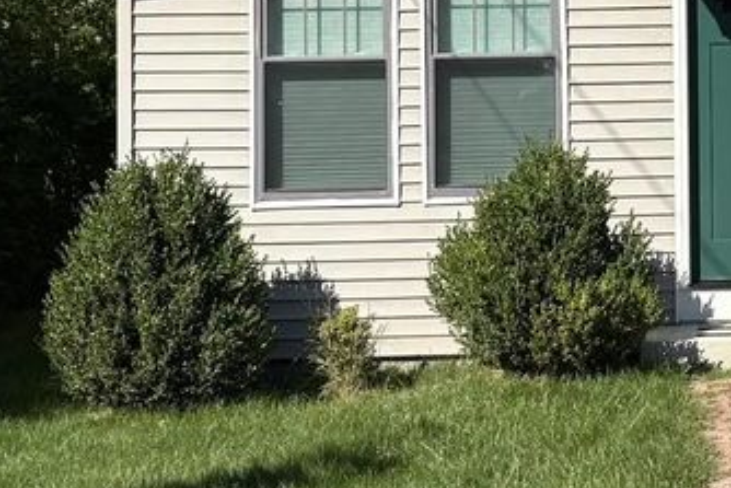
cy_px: -151
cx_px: 709
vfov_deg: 15.6
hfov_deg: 23.6
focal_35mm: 83
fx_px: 1686
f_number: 1.6
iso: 50
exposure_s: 1/3831
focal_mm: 5.96
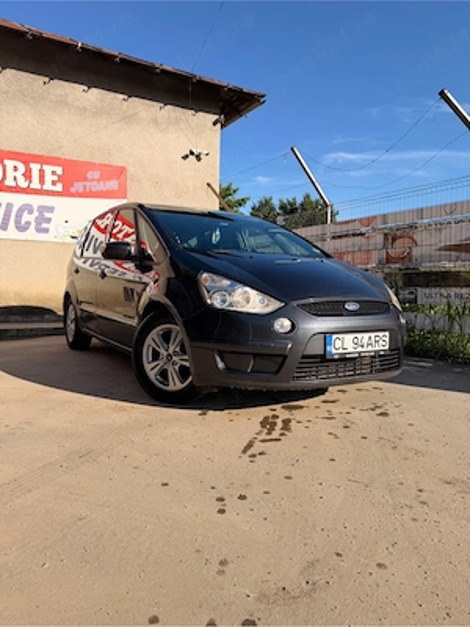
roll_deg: -0.4
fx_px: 434
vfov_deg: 71.6
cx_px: 235
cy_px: 314
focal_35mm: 24
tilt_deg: -3.7
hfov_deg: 56.8
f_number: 1.78
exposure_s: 1/4167
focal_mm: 6.76
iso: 80
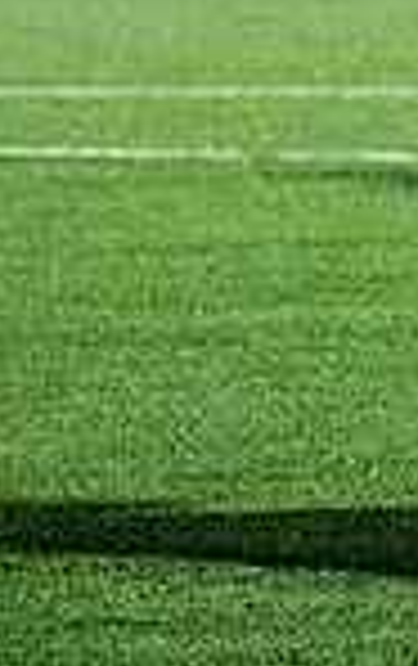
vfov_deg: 3.7
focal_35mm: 562
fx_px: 10204
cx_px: 1020
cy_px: -267
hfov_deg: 2.3
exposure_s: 1/1000
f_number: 2.8
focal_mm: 70
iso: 8000
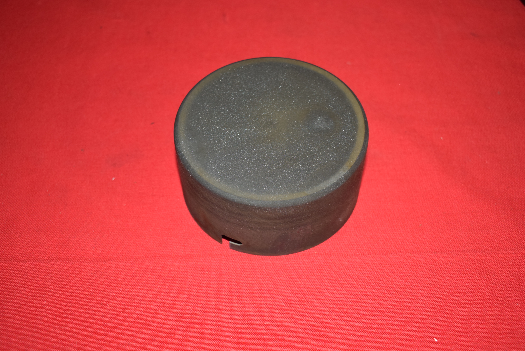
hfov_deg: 41.1
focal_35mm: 48
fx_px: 701
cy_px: 176
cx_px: 262
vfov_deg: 28.1
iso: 640
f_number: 5
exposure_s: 1/125
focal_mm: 32
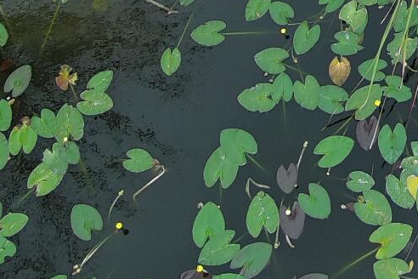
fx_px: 2055
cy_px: -561
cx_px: 811
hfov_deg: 10.7
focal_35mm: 177
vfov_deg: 7.0
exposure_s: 1/101
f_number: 2.8
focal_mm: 10.57
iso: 100
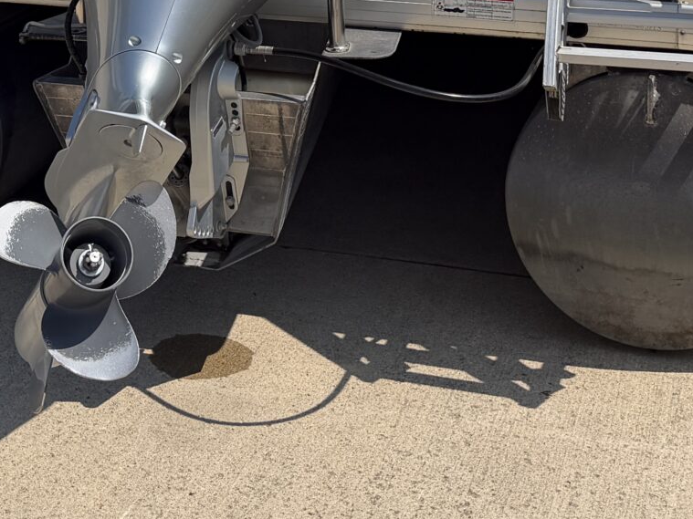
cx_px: 190
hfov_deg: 23.9
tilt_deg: -3.7
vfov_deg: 16.8
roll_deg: +1.4
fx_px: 1621
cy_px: -222
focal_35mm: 81
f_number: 1.78
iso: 80
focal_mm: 6.76
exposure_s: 1/5714
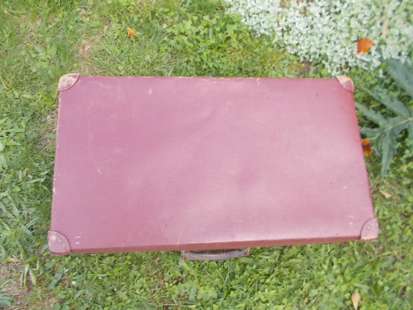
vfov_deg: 53.1
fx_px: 310
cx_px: 206
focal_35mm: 26
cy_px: 155
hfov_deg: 67.3
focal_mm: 4.6
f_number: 3.2
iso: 80
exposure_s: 1/40
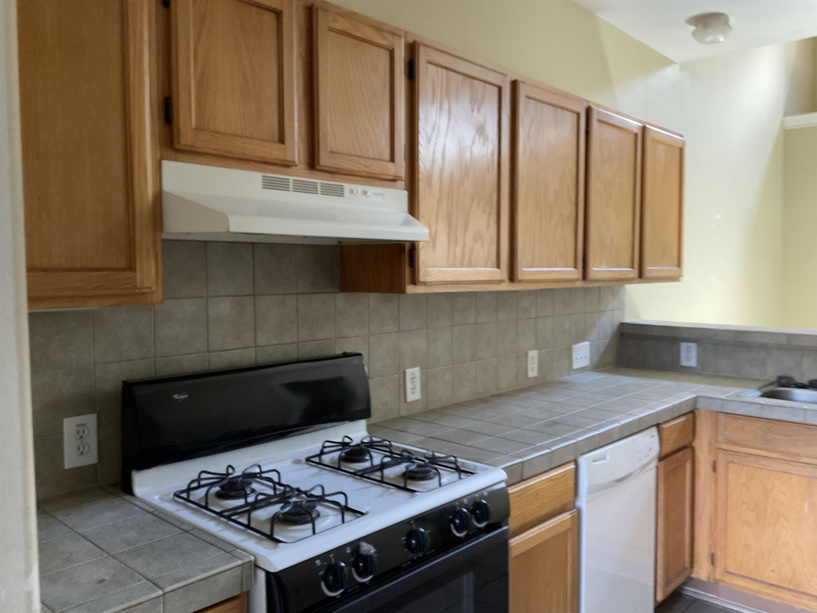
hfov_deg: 61.7
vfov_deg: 48.2
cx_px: 408
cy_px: 306
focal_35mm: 29
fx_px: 684
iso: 200
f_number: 1.8
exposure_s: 1/40
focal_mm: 3
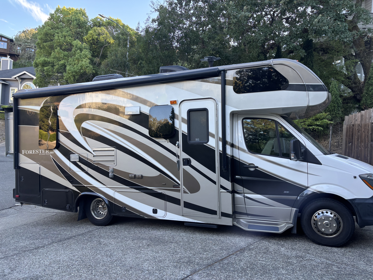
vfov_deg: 53.1
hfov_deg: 67.3
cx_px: 186
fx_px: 280
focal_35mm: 26
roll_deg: -3.2
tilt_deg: +1.4
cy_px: 140
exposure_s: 1/121
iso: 40
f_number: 1.6
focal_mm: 5.96
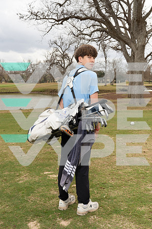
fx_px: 253
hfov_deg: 33.4
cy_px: 114
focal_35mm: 40
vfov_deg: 48.5
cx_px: 76
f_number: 10
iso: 400
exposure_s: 1/250
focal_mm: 40
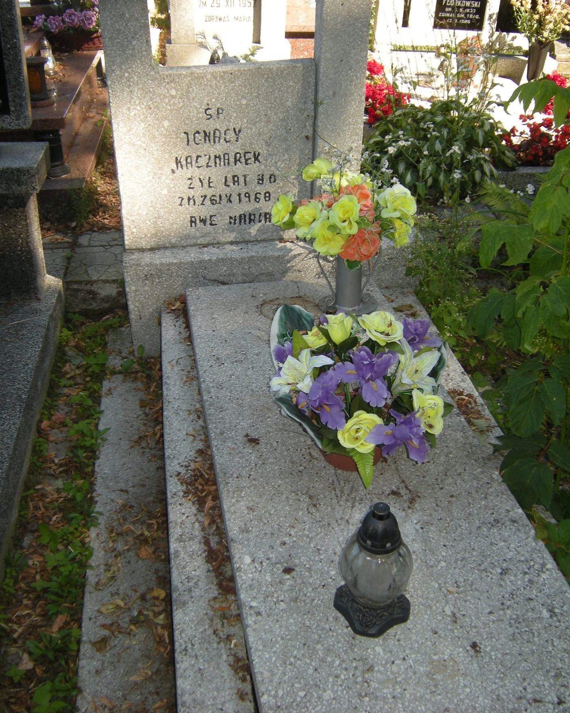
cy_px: 328
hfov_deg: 44.5
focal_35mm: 33
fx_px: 696
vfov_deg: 54.2
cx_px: 287
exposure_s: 1/163
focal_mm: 5.3
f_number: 2.9
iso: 64
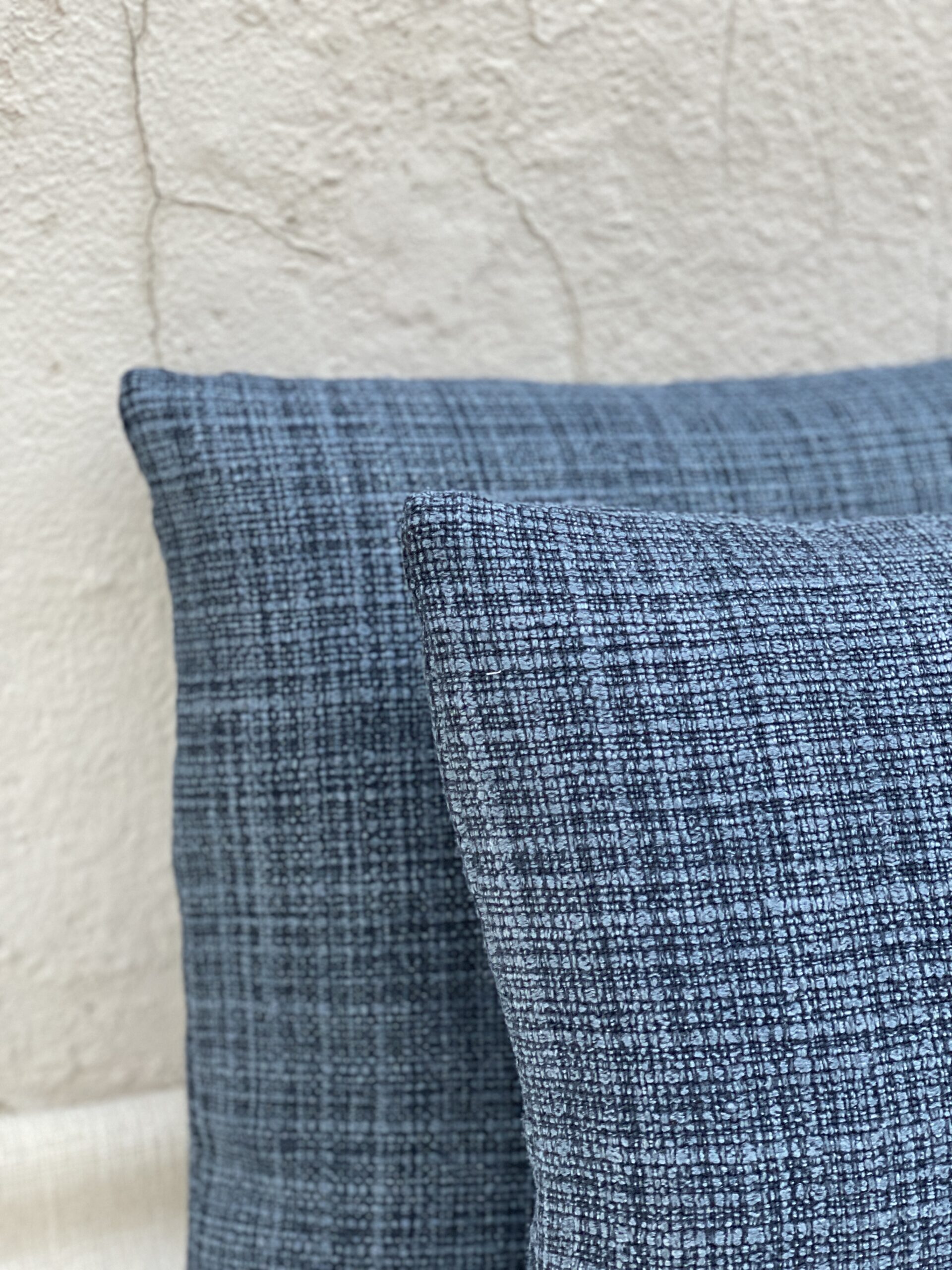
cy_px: 635
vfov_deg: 36.8
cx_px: 476
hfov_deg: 28.0
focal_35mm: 52
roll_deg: -3.2
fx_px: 1907
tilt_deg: -20.1
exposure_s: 1/93
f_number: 2
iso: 250
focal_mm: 6
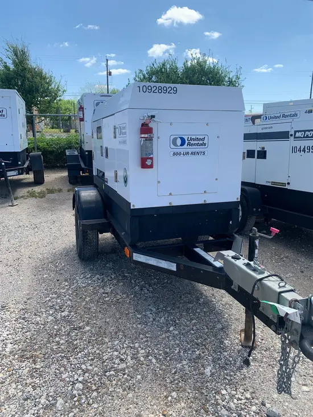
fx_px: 313
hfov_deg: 53.1
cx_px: 156
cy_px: 208
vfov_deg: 67.3
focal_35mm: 26
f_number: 1.8
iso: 25
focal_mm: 4.25
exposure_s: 1/1468
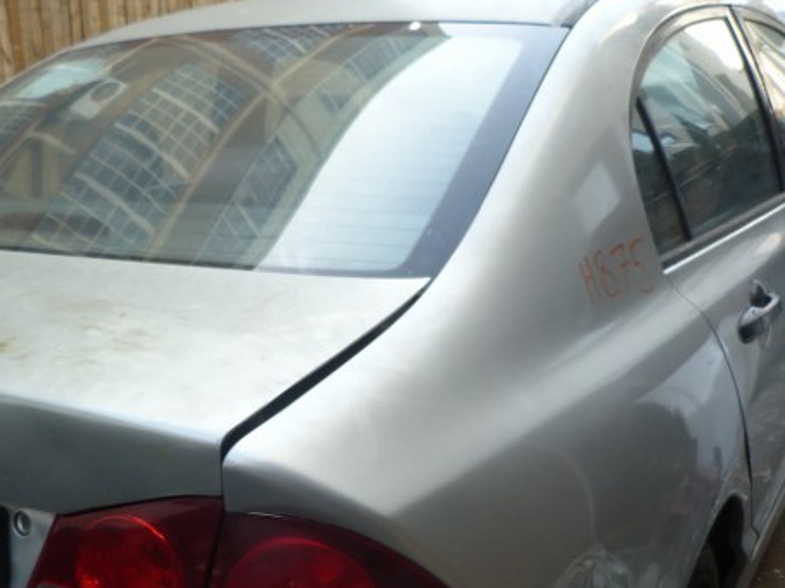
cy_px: 448
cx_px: 278
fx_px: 998
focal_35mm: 44
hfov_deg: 42.5
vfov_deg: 32.2
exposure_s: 1/100
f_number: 2.8
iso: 80
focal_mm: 4.5
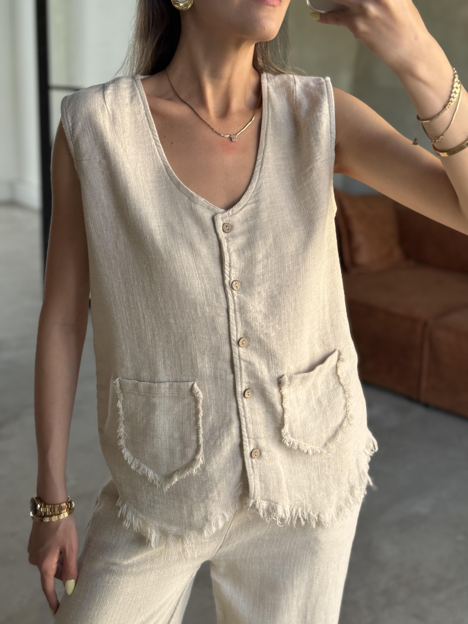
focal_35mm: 48
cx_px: 234
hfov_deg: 30.3
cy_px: 312
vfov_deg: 39.7
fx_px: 865
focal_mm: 6.76
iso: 100
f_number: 1.78
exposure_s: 1/90
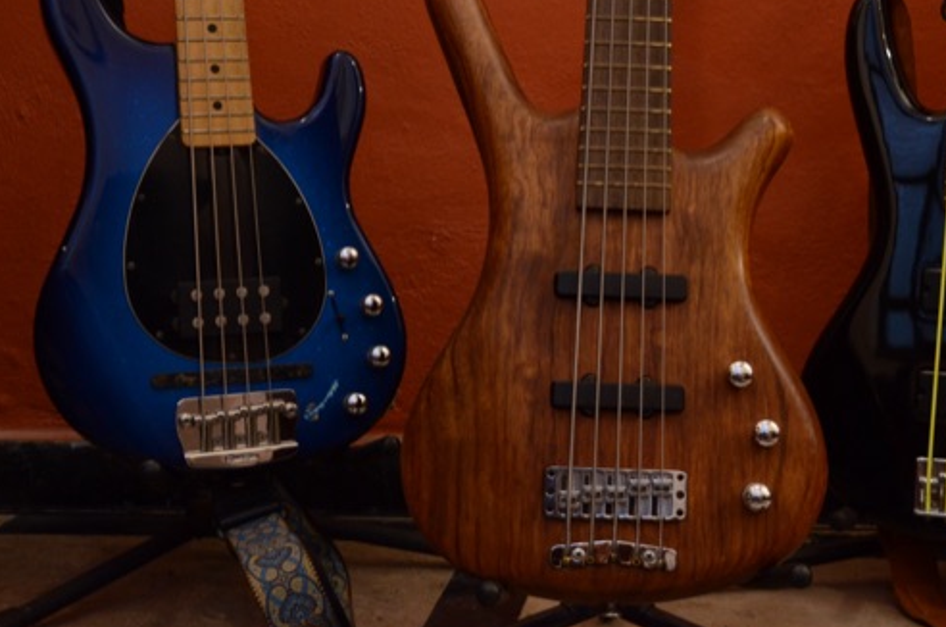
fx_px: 1678
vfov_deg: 21.1
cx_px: 600
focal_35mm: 64
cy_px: 209
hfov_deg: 31.3
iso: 1600
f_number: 8
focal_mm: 30
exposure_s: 1/15
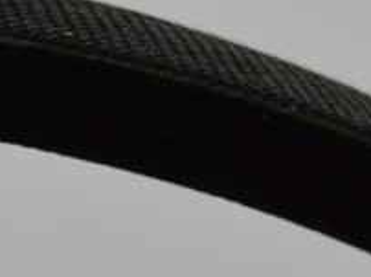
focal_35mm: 240
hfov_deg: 8.0
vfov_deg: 6.2
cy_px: 277
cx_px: -300
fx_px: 2565
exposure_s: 1/125
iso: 250
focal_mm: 31
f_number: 5.6
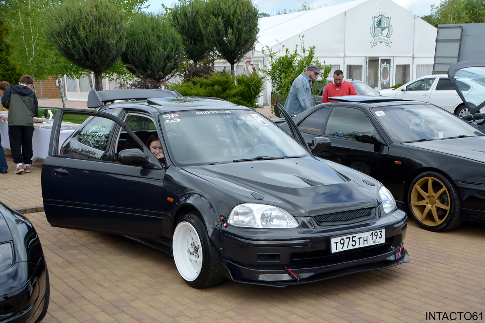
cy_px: 162
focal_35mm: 48
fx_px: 647
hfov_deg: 41.1
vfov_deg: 28.1
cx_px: 242
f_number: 8
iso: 200
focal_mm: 32
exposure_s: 1/250
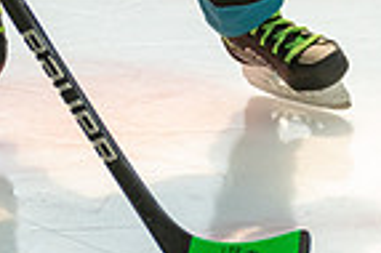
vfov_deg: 1.9
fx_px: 7474
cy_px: -250
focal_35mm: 707
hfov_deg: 2.9
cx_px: 253
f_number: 3.2
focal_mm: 157
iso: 1600
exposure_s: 1/2500
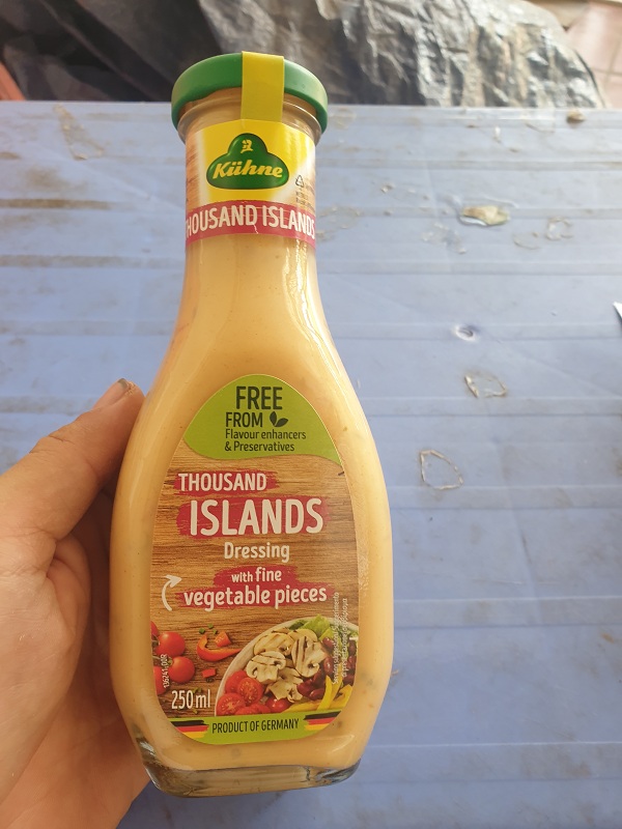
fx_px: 623
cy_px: 414
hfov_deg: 53.1
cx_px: 311
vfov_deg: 67.3
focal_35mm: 26
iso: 64
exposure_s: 1/50
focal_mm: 4.3
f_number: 2.4
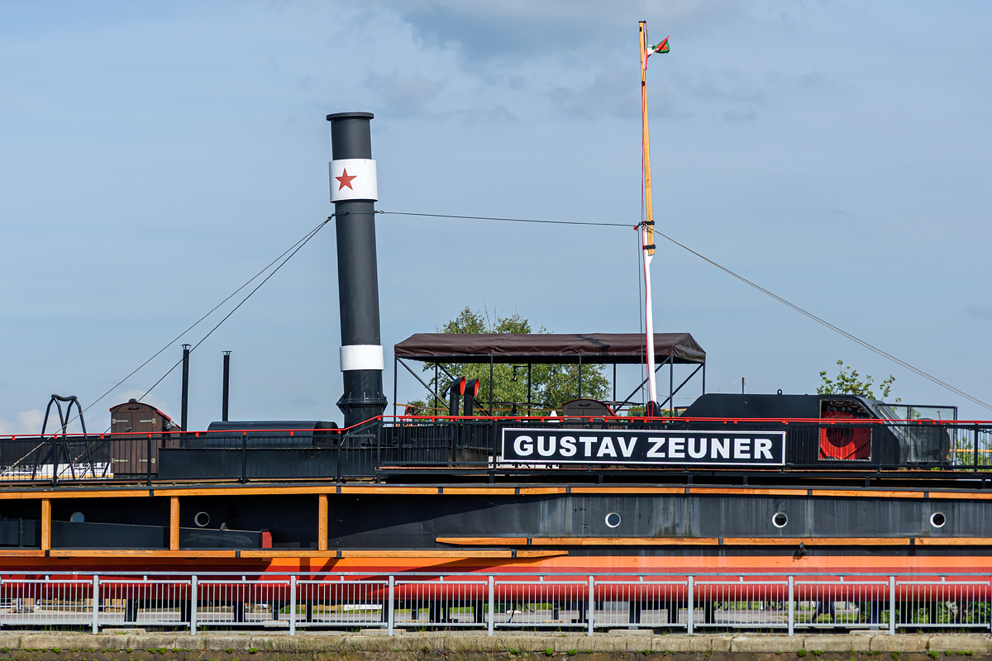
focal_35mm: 120
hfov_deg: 17.1
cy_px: 330
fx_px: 3306
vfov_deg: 11.4
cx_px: 496
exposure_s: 1/800
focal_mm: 80
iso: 200
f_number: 8
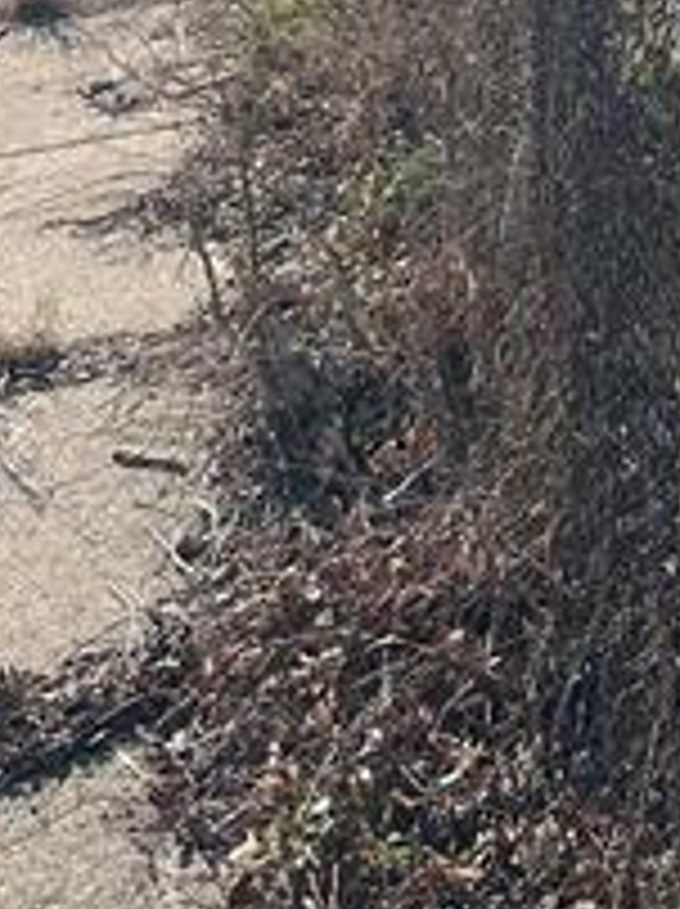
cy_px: -720
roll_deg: +1.5
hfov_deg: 13.4
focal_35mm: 99
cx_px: 1229
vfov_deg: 16.6
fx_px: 2599
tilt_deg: +1.2
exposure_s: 1/5319
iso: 50
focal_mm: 5.7
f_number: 1.5
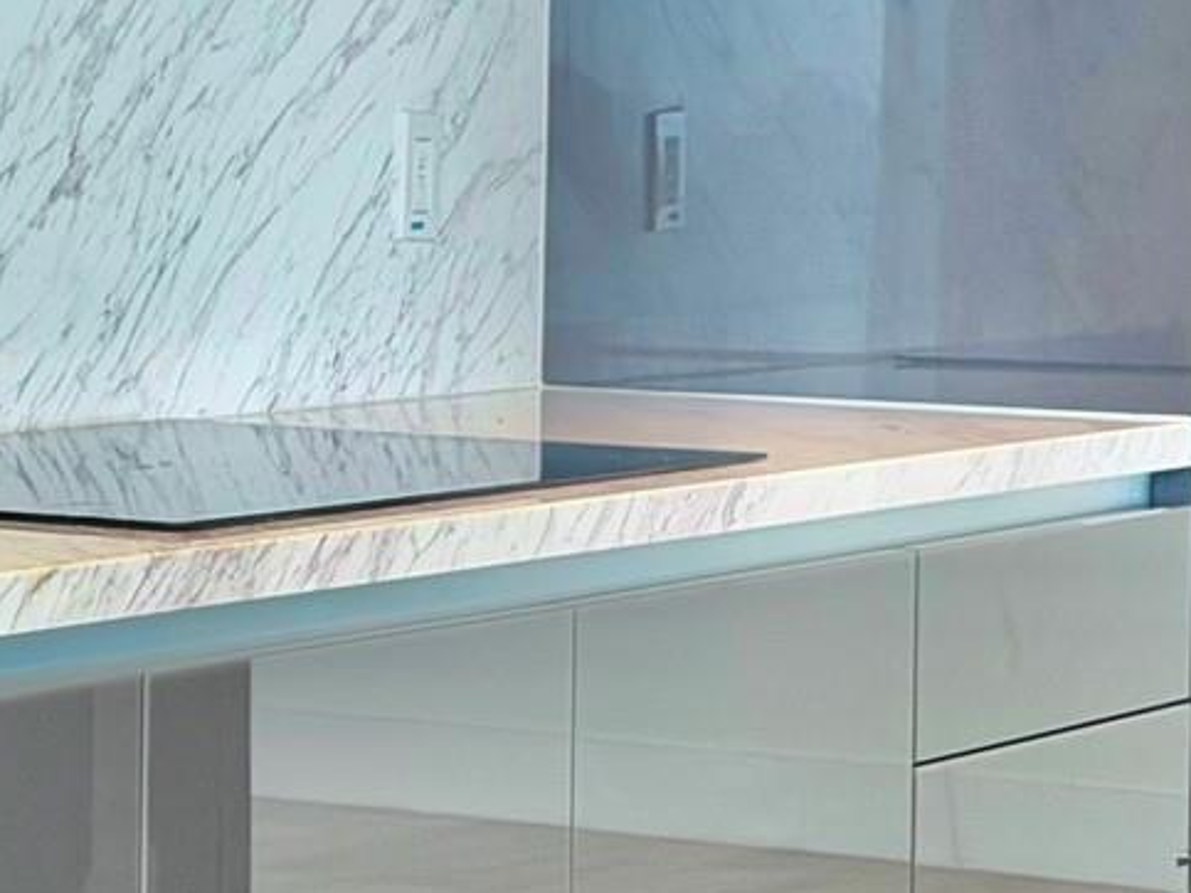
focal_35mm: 159
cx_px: -614
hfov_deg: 11.9
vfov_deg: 9.3
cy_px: 215
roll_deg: +0.0
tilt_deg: -2.1
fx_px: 5469
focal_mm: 6.76
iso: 80
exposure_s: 1/120
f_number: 1.78
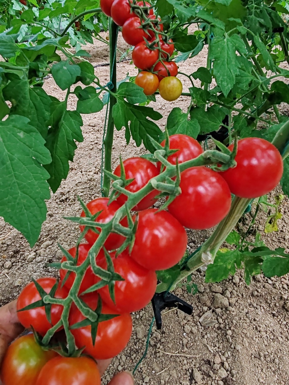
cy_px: 192
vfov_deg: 67.3
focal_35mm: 26
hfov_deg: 53.1
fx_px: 289
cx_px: 144
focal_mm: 1.96
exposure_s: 1/33
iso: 160
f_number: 2.2
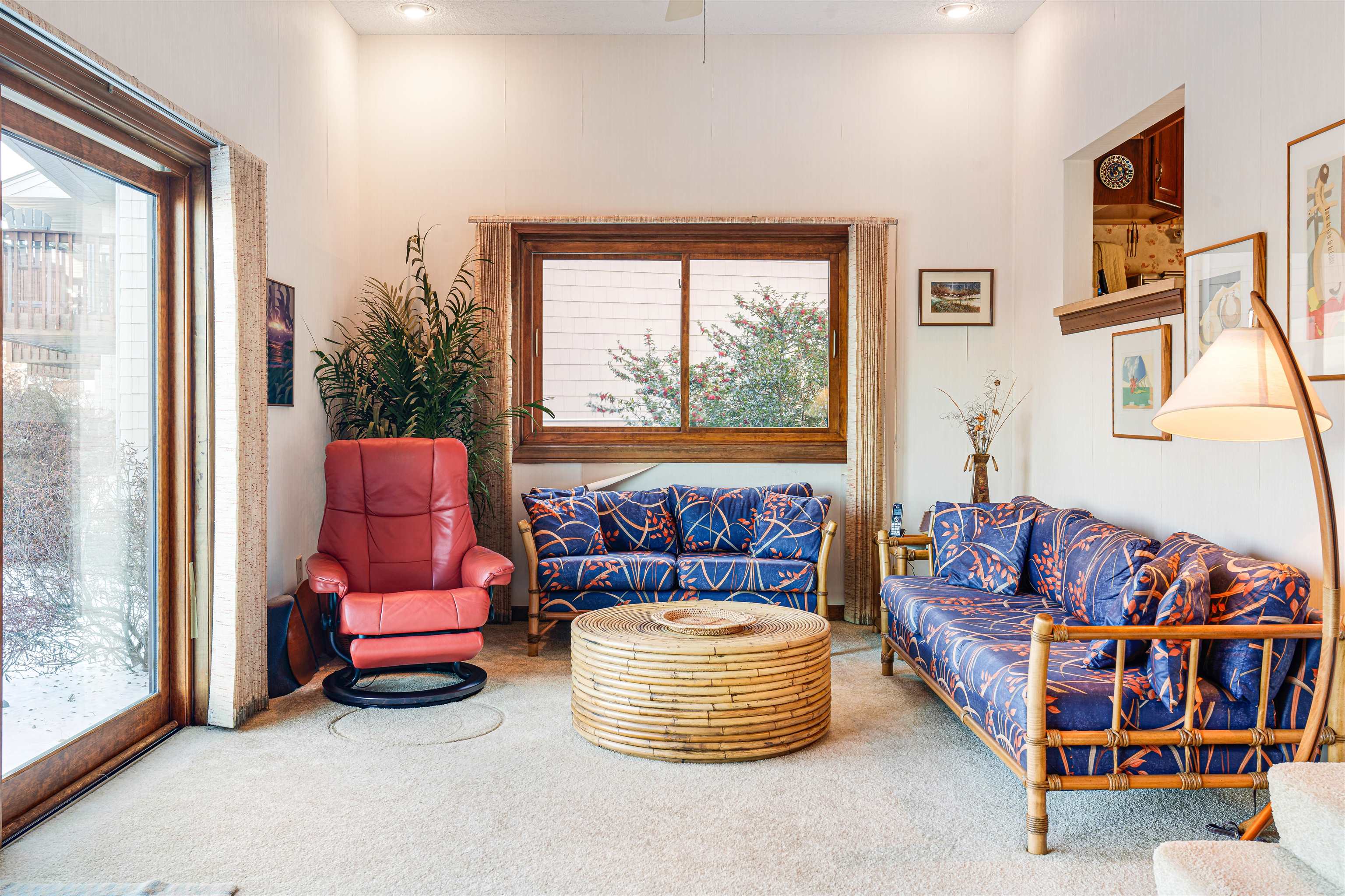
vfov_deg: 44.9
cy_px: 448
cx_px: 672
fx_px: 1083
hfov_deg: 63.7
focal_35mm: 29
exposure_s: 1.6
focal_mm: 29
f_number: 9
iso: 100
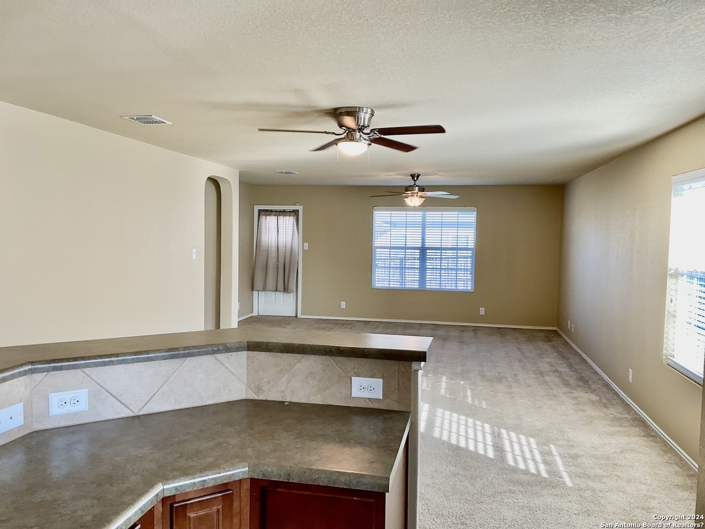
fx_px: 591
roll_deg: -3.6
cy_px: 264
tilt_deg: -3.7
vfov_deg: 48.2
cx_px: 352
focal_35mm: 29
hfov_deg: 61.7
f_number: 1.8
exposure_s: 1/60
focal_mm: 3
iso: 32
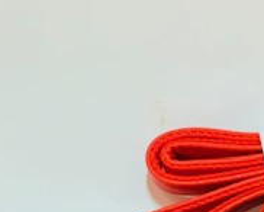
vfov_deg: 15.7
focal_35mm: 89
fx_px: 696
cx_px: 248
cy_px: 335
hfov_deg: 20.9
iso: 400
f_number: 1.8
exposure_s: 1/25
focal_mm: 4.25
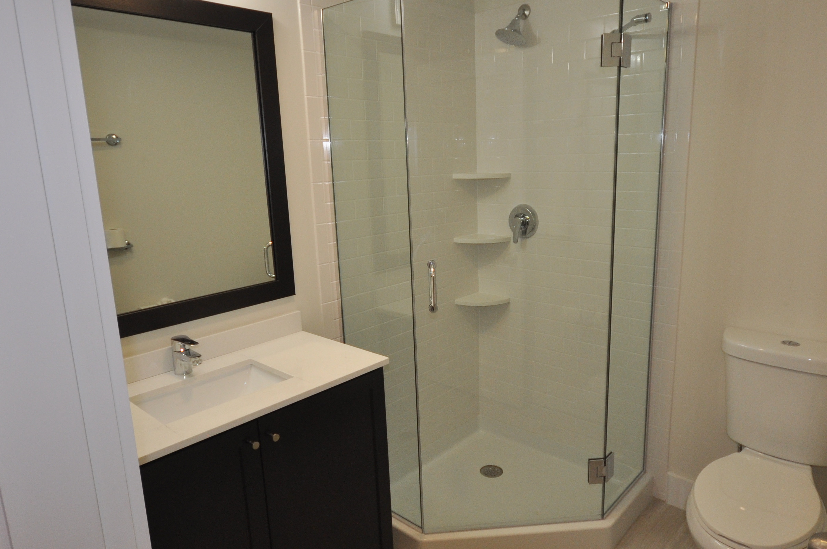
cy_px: 268
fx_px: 528
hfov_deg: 76.1
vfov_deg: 55.0
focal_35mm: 23
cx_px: 433
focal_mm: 10
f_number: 4
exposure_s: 1/125
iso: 450
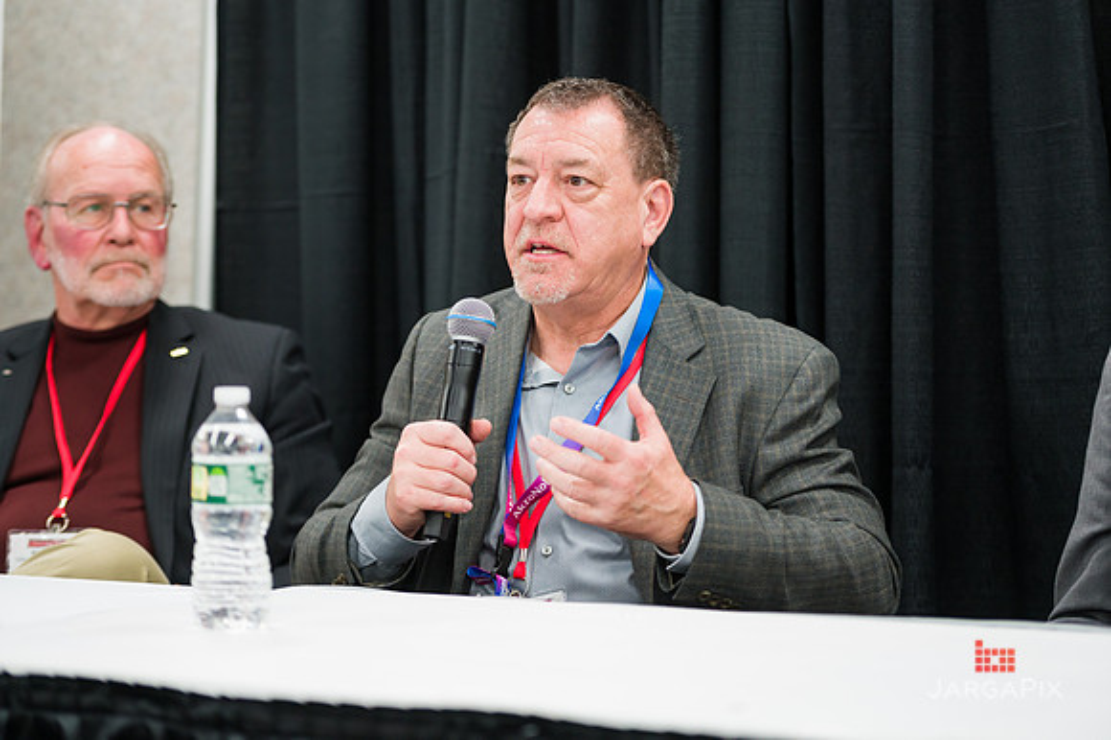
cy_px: 370
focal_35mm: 95
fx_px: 2930
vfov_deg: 14.4
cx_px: 556
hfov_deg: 21.5
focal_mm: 95
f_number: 3.2
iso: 1600
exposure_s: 1/250
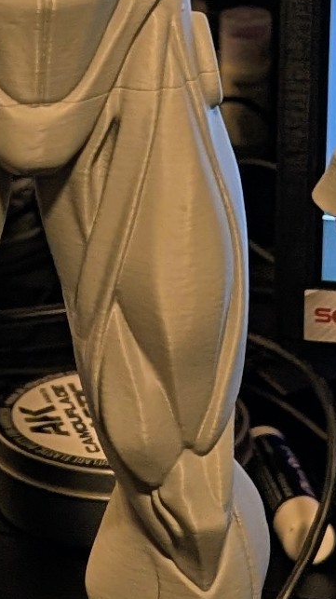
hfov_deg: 9.2
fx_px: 2078
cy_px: 104
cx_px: 4
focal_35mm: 131
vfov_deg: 16.3
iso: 86
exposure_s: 1/30
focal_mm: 6.9
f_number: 1.68
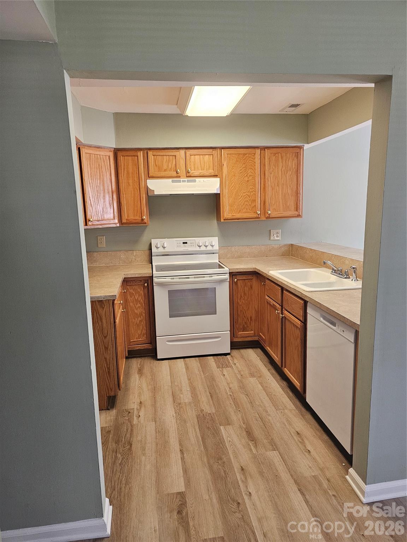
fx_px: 361
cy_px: 271
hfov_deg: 58.9
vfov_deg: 73.9
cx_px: 204
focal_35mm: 23
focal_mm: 6.3
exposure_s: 1/120
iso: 400
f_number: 1.7
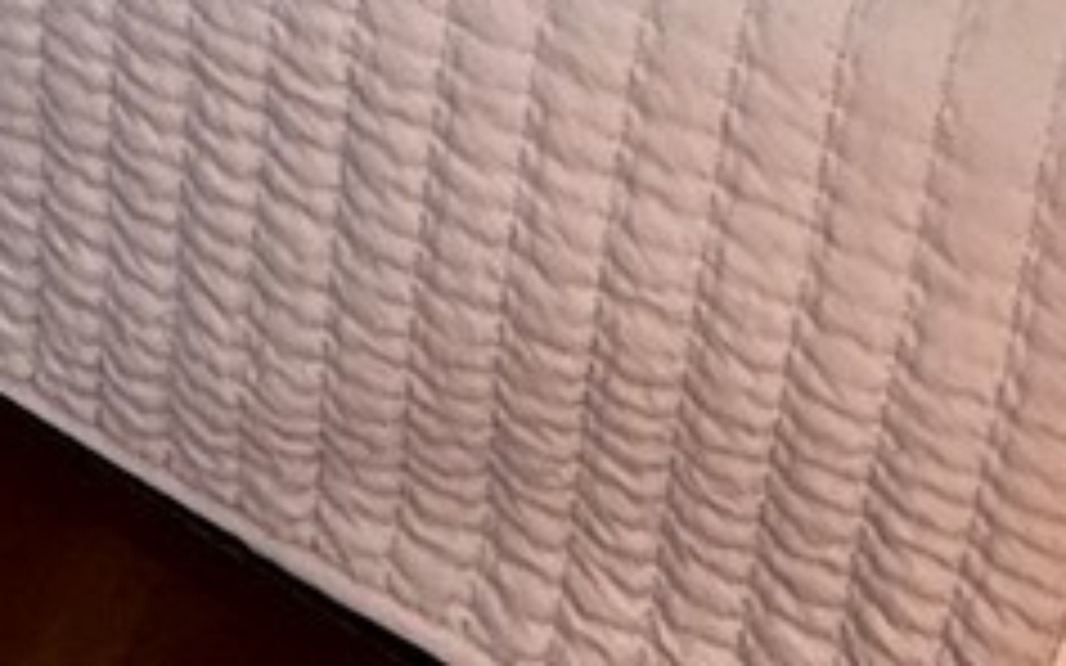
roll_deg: +1.5
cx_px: -517
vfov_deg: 8.5
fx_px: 2905
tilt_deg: -11.7
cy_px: -1818
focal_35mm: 100
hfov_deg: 18.5
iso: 200
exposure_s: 1/60
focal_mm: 2.22
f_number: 2.2
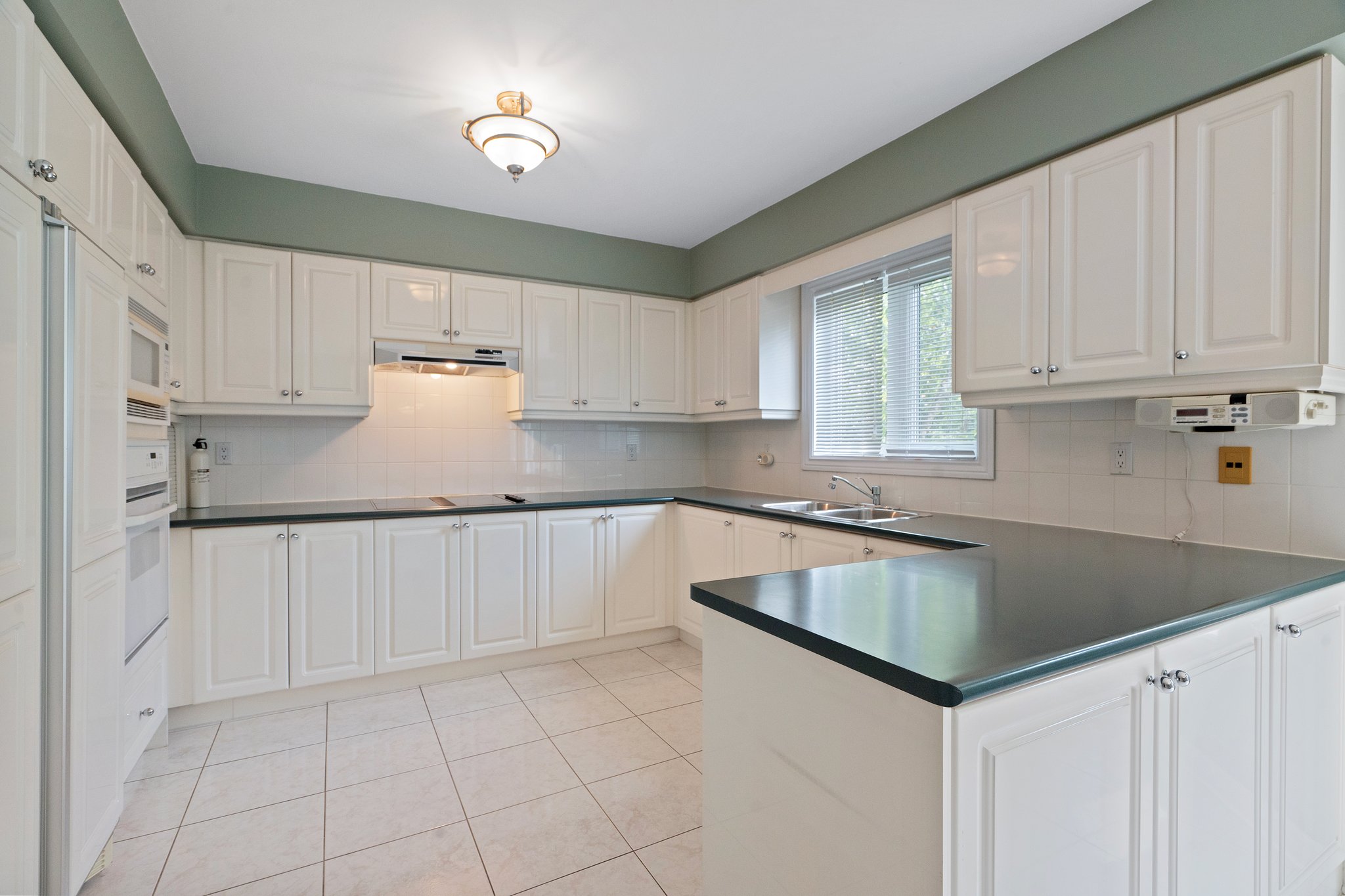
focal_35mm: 16
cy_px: 448
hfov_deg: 96.7
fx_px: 598
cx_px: 672
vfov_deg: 73.7
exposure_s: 1/30
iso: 2500
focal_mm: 16
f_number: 9
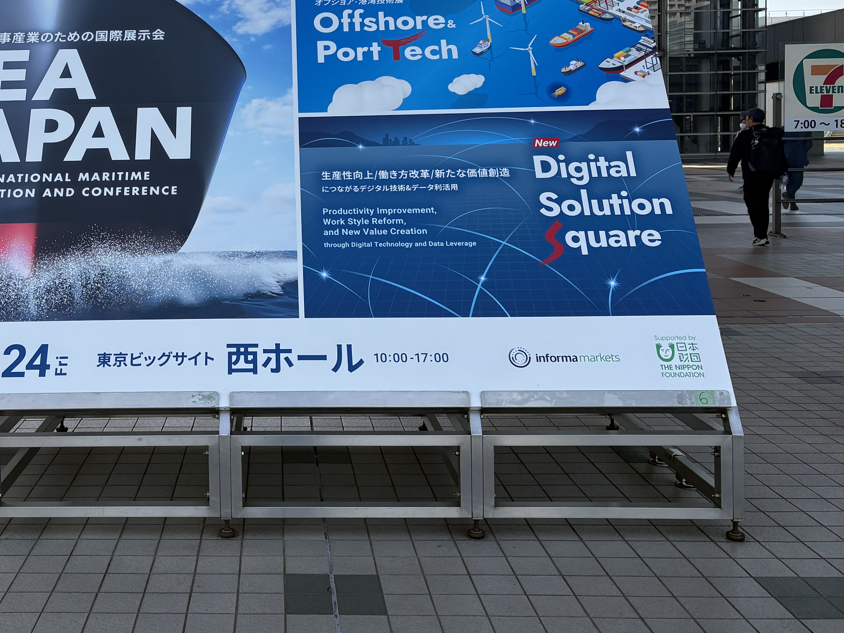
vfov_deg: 33.1
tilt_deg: -4.0
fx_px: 1048
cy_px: 185
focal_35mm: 43
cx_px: 221
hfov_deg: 42.6
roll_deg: +1.9
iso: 64
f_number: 1.6
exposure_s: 1/2141
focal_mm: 5.96
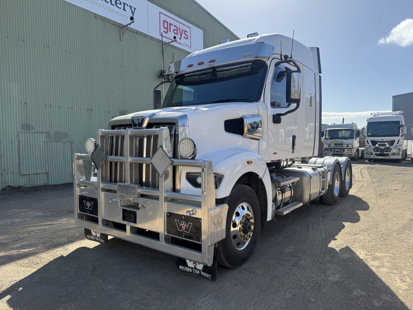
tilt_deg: -2.0
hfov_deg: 71.6
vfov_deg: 56.8
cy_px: 155
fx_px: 286
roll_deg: +0.3
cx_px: 206
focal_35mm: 24
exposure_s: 1/2415
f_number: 1.78
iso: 80
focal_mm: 6.76
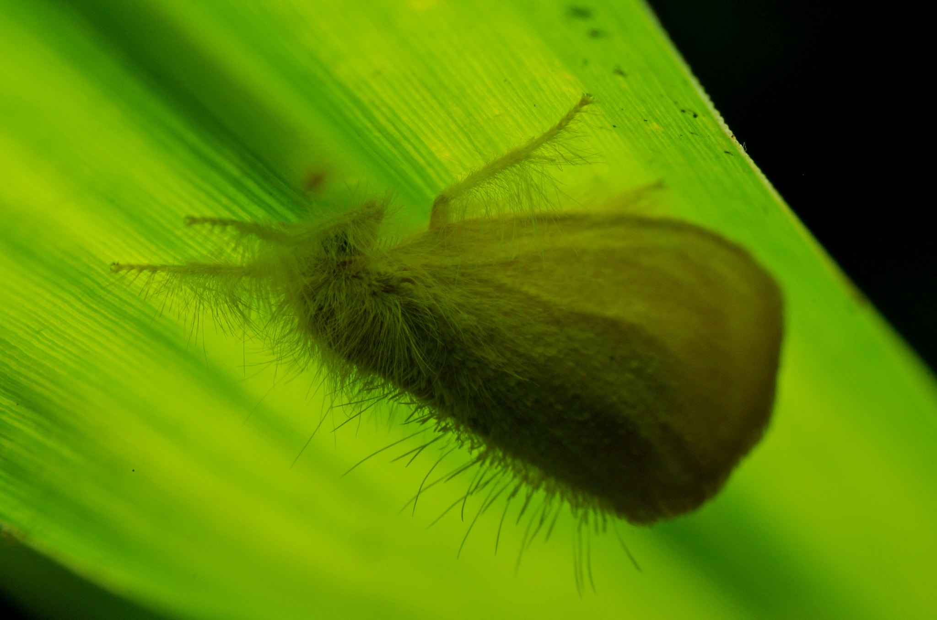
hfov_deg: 15.2
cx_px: 468
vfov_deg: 10.1
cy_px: 310
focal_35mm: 135
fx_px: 3506
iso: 200
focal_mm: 90
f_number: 11
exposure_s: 1/180
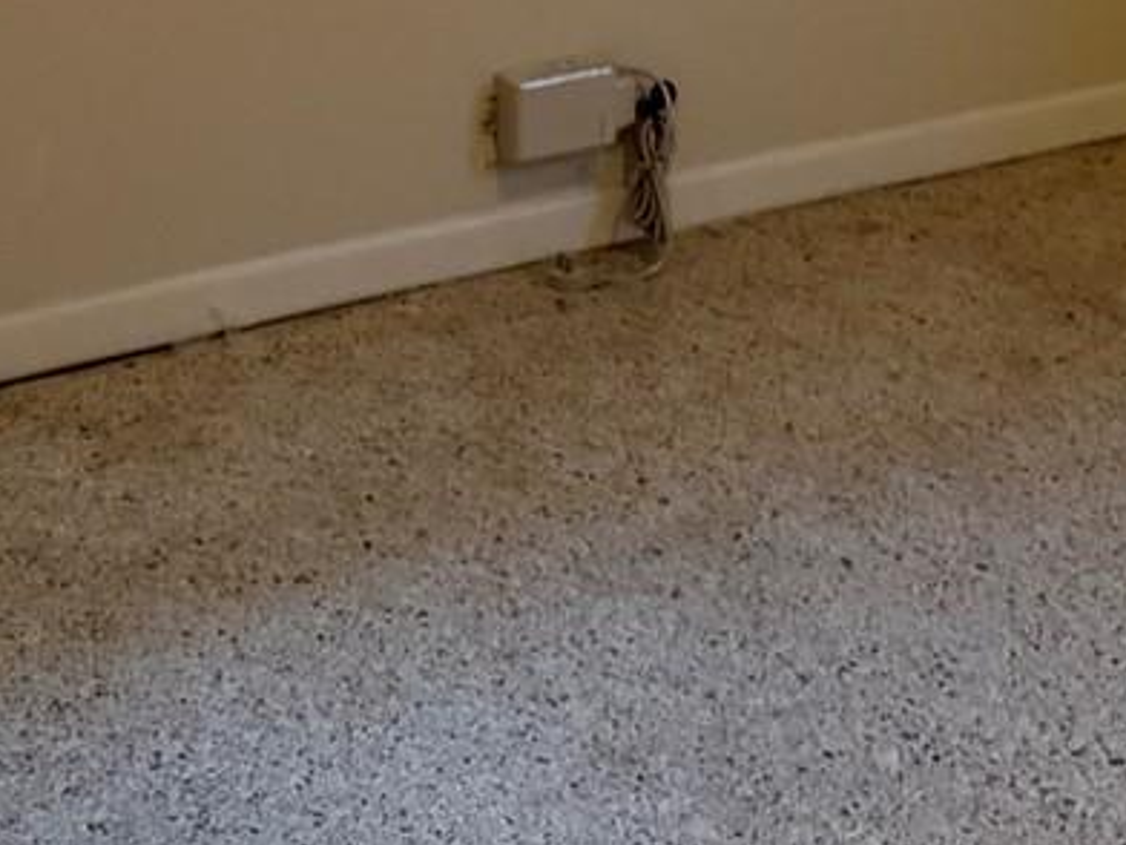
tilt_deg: -7.9
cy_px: -773
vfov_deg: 13.3
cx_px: 198
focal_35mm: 98
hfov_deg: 19.8
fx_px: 3188
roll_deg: -1.0
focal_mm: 6.76
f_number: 1.78
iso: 500
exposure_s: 1/60
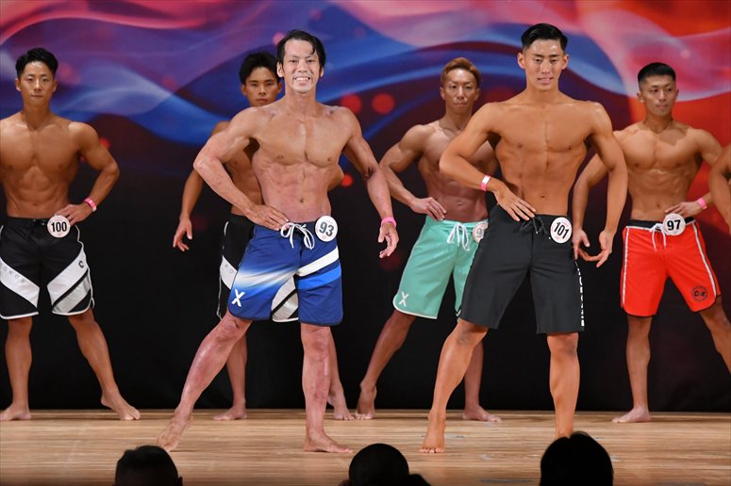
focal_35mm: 255
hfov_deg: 8.1
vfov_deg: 5.4
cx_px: 366
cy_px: 243
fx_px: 5175
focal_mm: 170
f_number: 5.6
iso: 3200
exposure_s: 1/400
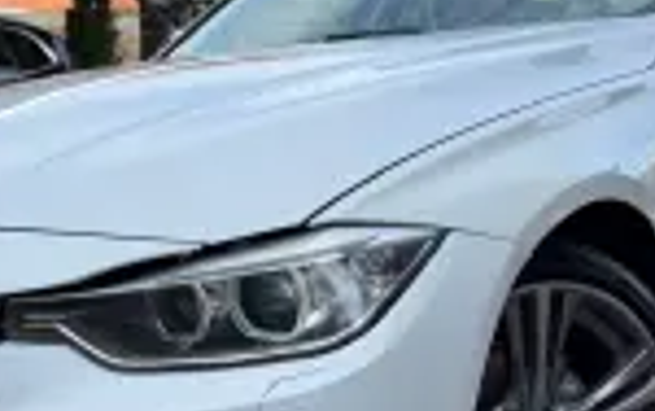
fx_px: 1090
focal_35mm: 61
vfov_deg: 21.0
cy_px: 345
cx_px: 279
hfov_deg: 33.4
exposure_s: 1/2232
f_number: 1.78
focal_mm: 6.76
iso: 80
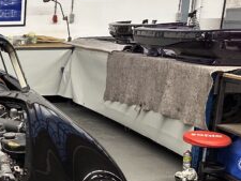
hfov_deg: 26.0
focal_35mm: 64
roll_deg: -0.2
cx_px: -70
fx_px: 446
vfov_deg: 22.7
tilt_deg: -12.8
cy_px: 138
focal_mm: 6.86
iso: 320
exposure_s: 1/50
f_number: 1.78
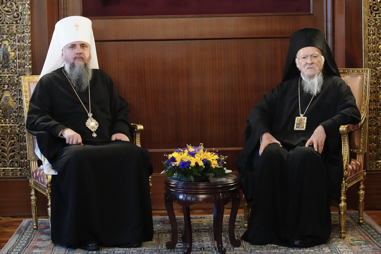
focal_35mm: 90
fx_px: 952
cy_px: 127
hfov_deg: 22.6
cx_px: 190
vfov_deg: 15.2
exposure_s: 1/400
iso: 25600
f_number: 5.6
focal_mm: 90
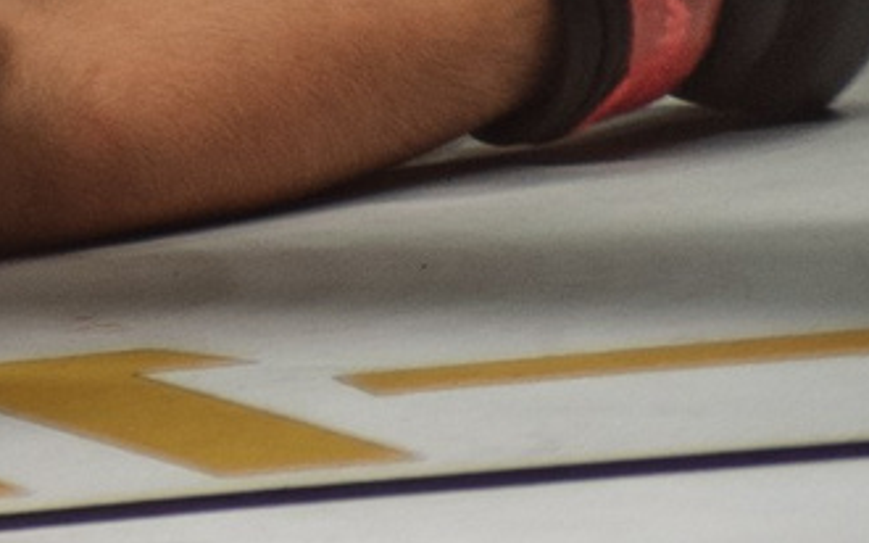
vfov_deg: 1.3
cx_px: -2365
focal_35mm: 989
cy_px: -826
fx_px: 23415
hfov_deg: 2.1
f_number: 4
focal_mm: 125
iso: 360
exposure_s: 1/320
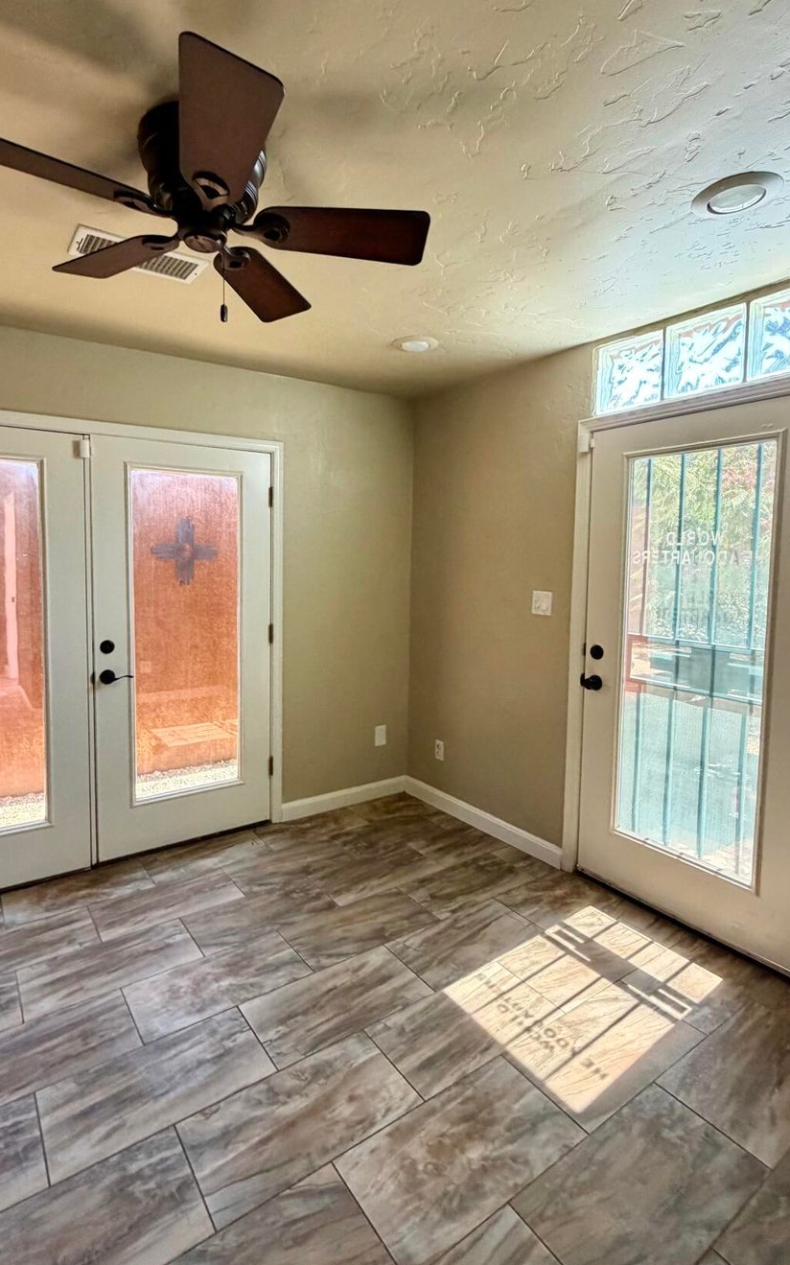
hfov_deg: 64.7
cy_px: 604
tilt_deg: -4.4
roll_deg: -0.6
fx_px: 620
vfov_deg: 91.0
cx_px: 343
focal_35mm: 18
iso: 320
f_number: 2.2
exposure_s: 1/110
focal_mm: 2.22
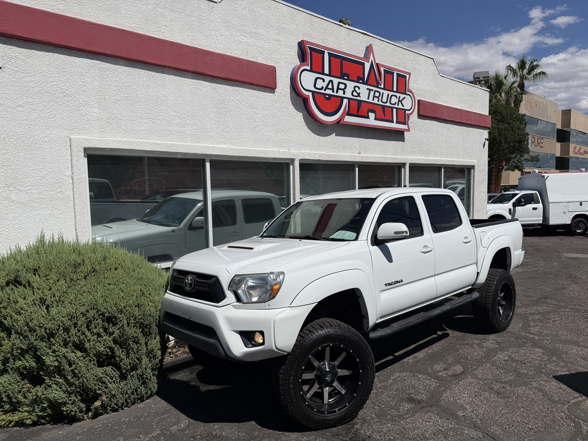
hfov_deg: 71.6
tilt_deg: -4.5
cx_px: 294
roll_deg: +0.8
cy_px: 220
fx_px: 408
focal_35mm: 24
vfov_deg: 56.8
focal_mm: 6.76
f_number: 1.78
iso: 80
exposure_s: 1/14286
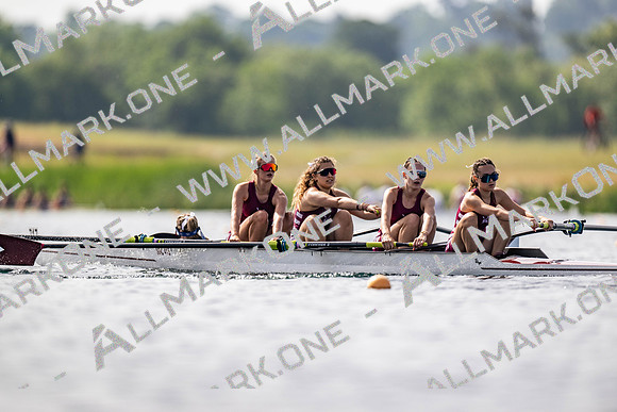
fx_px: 10291
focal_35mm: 600
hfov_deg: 3.4
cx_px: 308
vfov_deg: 2.3
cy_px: 206
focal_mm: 600
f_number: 4
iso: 140
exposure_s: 1/2500
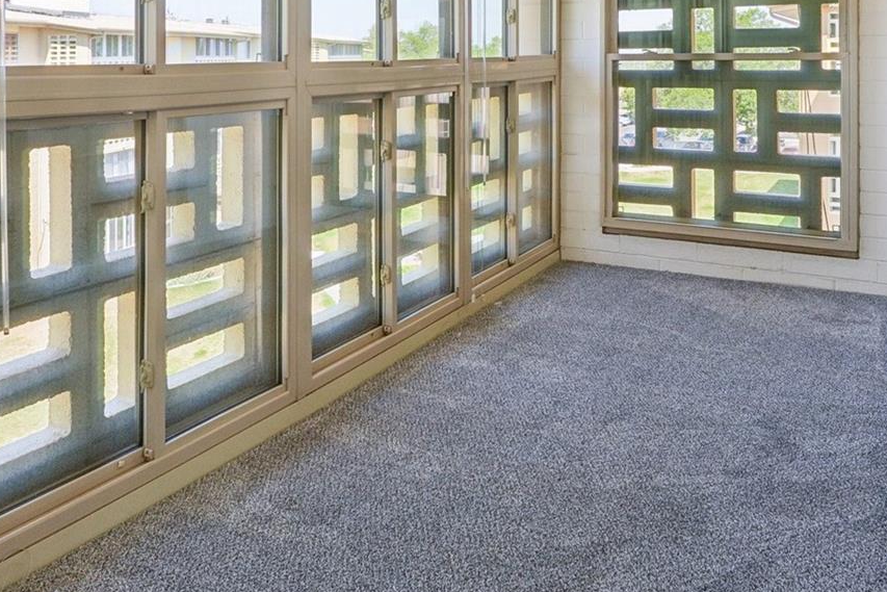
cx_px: 436
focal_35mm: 31
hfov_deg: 60.4
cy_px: 59
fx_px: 762
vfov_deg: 39.4
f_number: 8
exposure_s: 1/30
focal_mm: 11
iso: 100
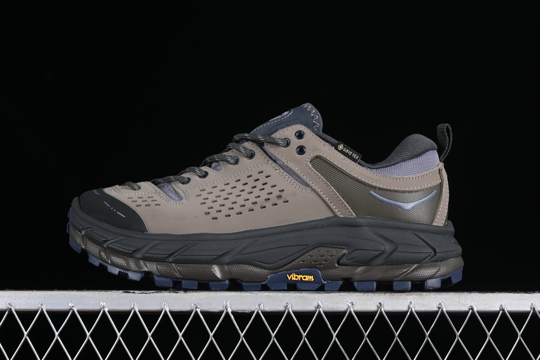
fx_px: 1125
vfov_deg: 18.2
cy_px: 180
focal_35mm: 75
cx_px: 270
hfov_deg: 27.0
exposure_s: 1/60
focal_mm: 50
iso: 160
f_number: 6.3
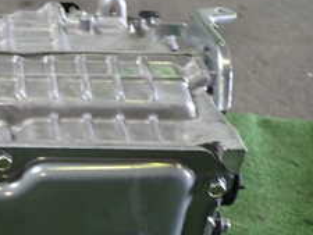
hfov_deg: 22.9
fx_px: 724
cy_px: 203
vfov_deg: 18.2
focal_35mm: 80
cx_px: -36
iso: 200
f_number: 2.3
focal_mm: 5.4
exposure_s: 1/30
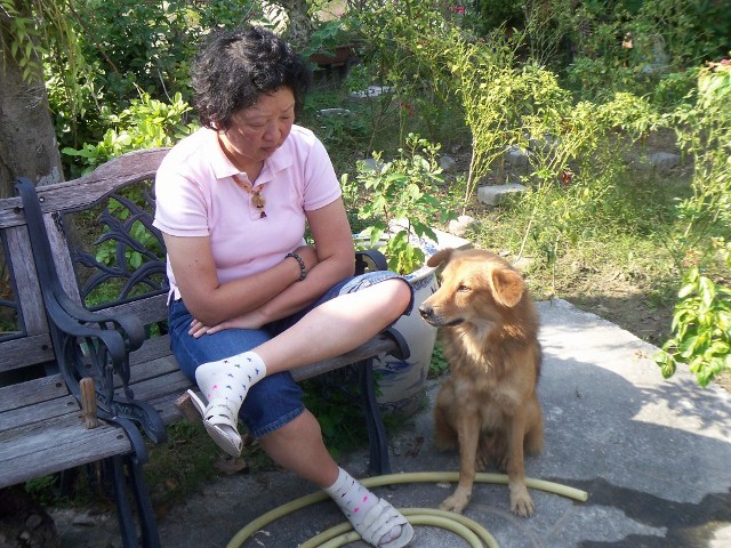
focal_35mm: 49
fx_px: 1035
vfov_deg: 29.7
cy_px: 274
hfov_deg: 38.9
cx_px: 366
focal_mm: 8
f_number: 4
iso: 50
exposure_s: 1/100
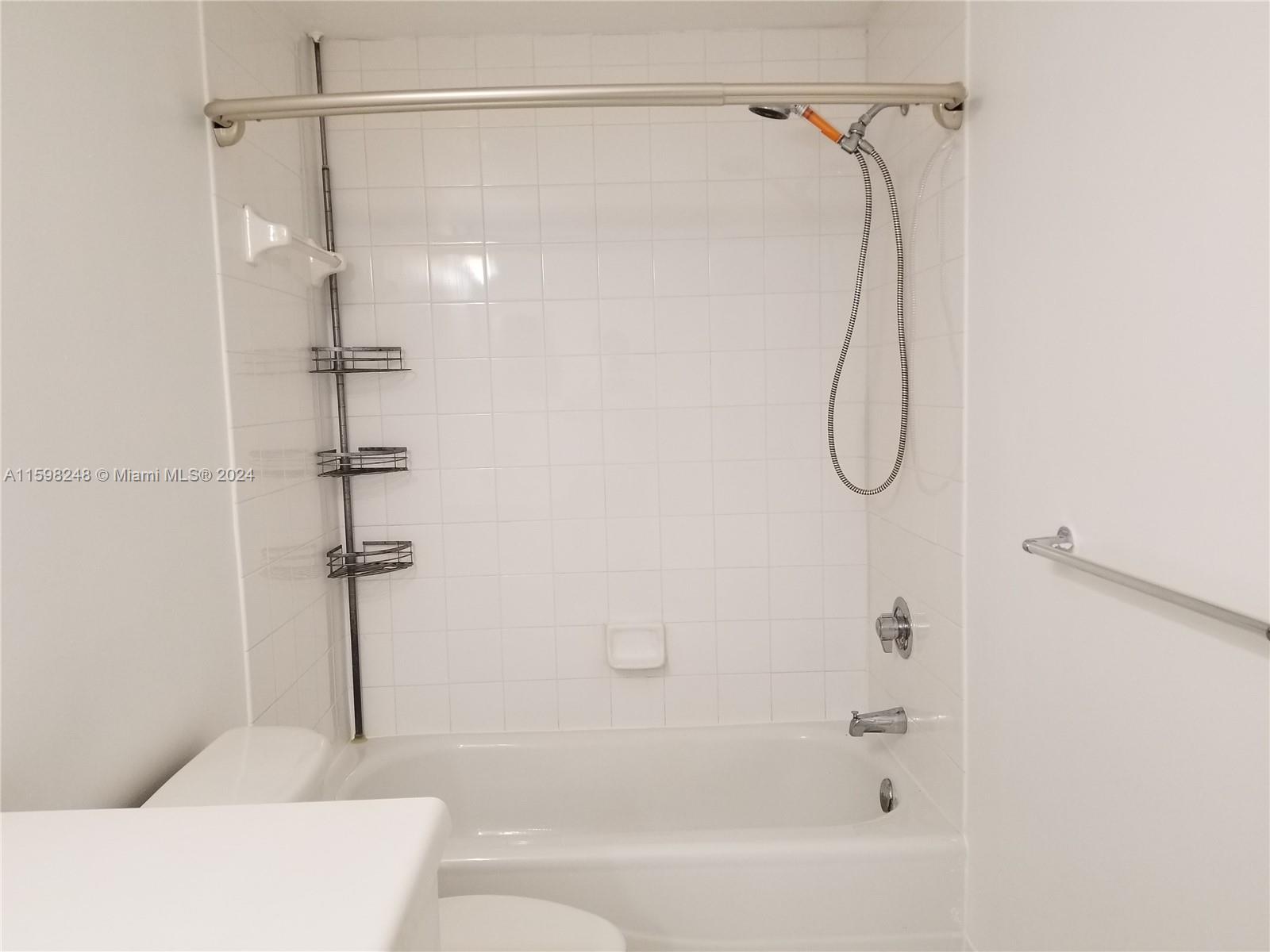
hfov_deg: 67.3
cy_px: 476
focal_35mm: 26
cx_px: 635
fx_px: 954
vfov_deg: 53.1
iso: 100
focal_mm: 4.3
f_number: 1.7
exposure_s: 1/60
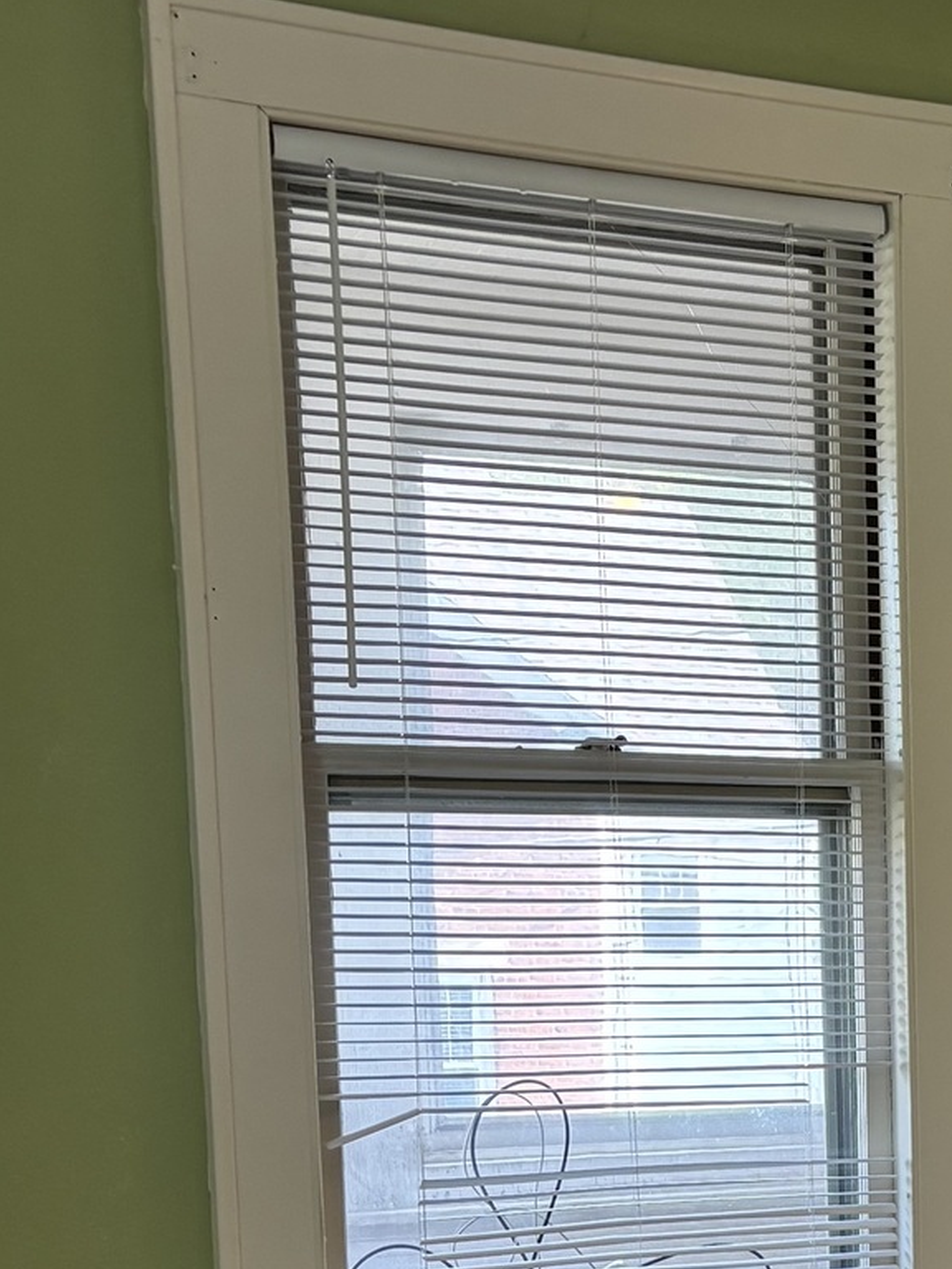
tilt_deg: -10.5
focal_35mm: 78
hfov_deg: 17.5
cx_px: 1292
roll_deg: -0.7
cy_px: 1276
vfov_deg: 23.9
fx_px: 2860
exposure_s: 1/60
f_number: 1.6
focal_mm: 5.96
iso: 64
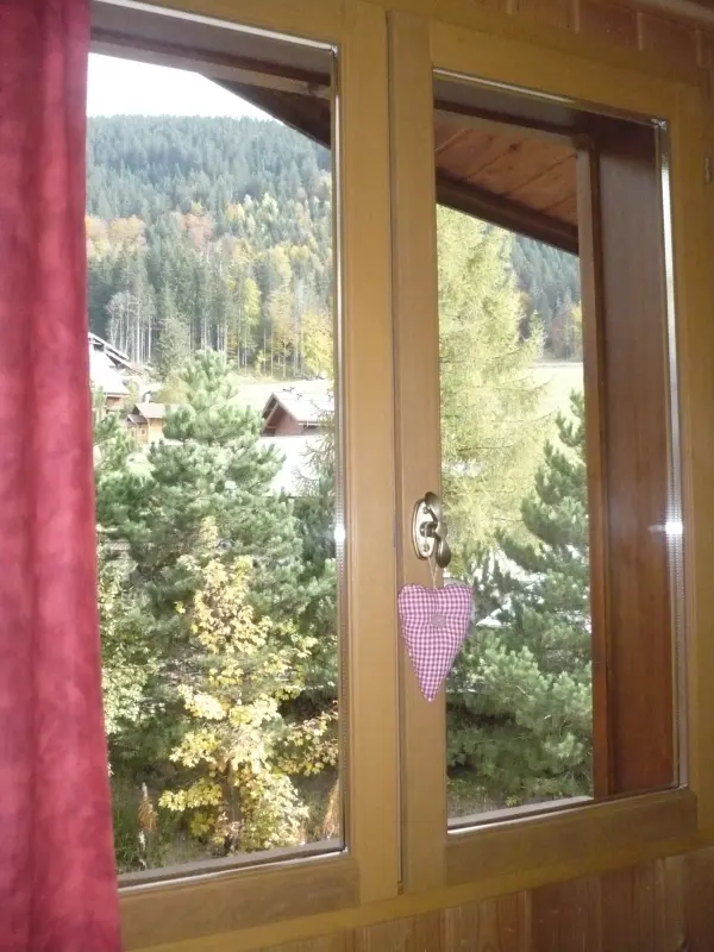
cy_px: 476
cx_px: 357
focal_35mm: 35
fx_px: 963
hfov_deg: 40.7
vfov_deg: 52.6
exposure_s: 1/800
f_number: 2.8
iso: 800
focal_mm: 5.8
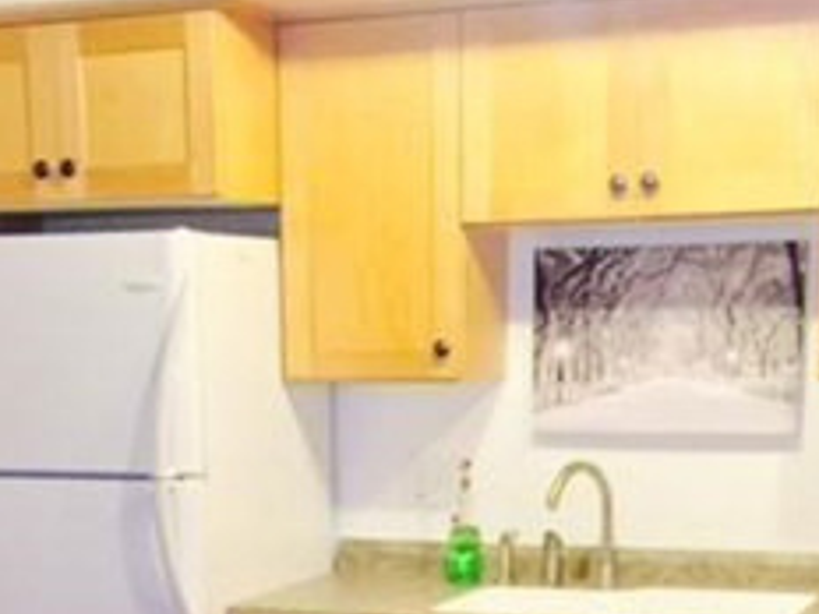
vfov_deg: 17.2
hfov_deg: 24.4
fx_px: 1893
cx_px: 325
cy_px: 833
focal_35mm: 80
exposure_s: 1/24
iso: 250
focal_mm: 4.15
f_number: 2.2
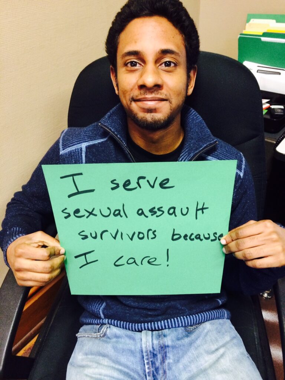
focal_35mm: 30
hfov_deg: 46.8
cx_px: 142
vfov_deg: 60.0
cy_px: 190
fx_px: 329
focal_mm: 4.12
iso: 200
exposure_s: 1/30
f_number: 2.2
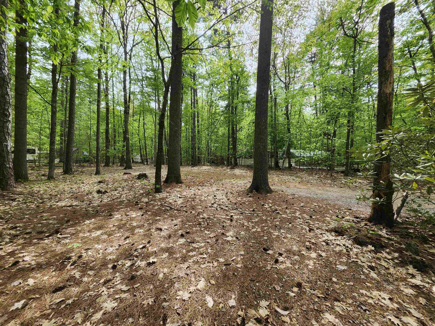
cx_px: 218
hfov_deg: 106.2
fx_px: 163
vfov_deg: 89.9
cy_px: 163
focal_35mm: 13
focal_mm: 1.74
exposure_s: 1/394
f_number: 2.2
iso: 40
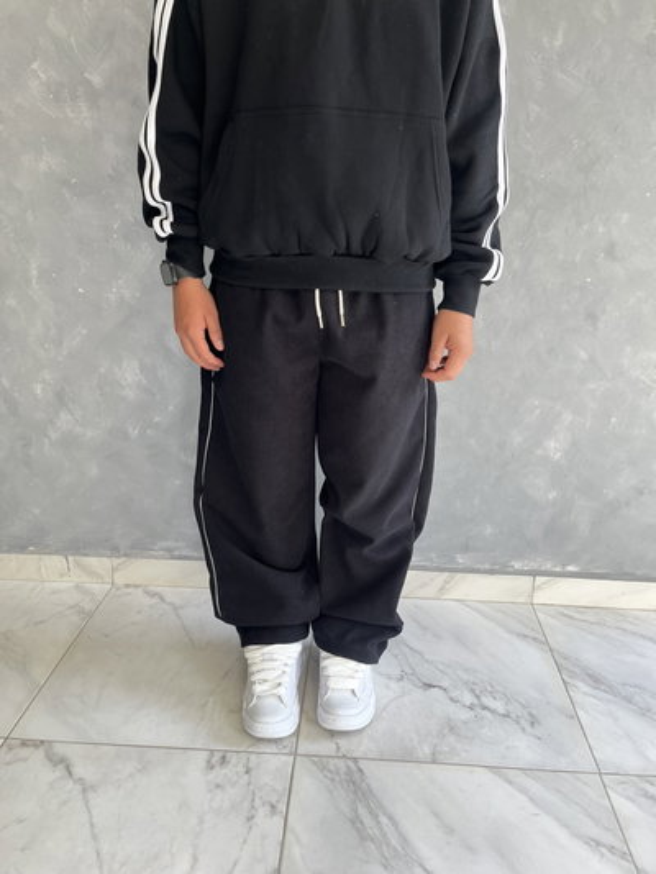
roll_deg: -1.5
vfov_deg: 67.3
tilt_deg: -18.4
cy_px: 437
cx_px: 328
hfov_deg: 53.1
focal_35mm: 26
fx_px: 657
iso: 50
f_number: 1.6
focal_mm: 5.1
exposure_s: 1/100
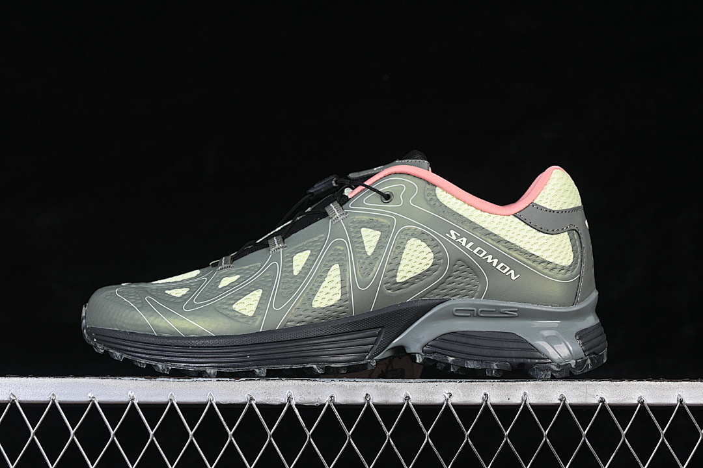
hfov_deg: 27.0
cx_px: 352
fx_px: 1464
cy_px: 234
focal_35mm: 75
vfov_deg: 18.2
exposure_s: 1/80
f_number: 7.1
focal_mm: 50
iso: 160
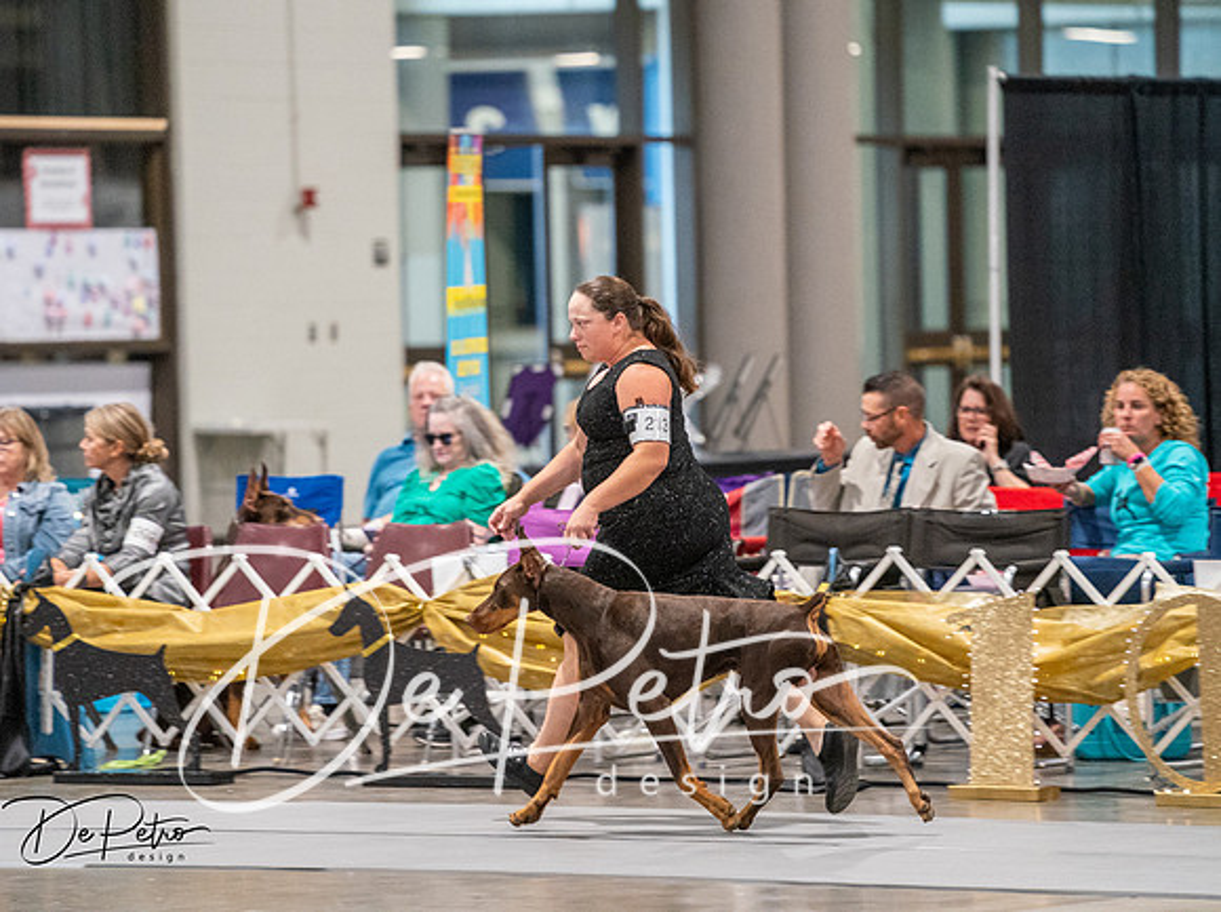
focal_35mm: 249
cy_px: 386
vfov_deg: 6.0
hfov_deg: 8.0
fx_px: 8754
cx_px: 557
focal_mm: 200
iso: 6400
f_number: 2.8
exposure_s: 1/250
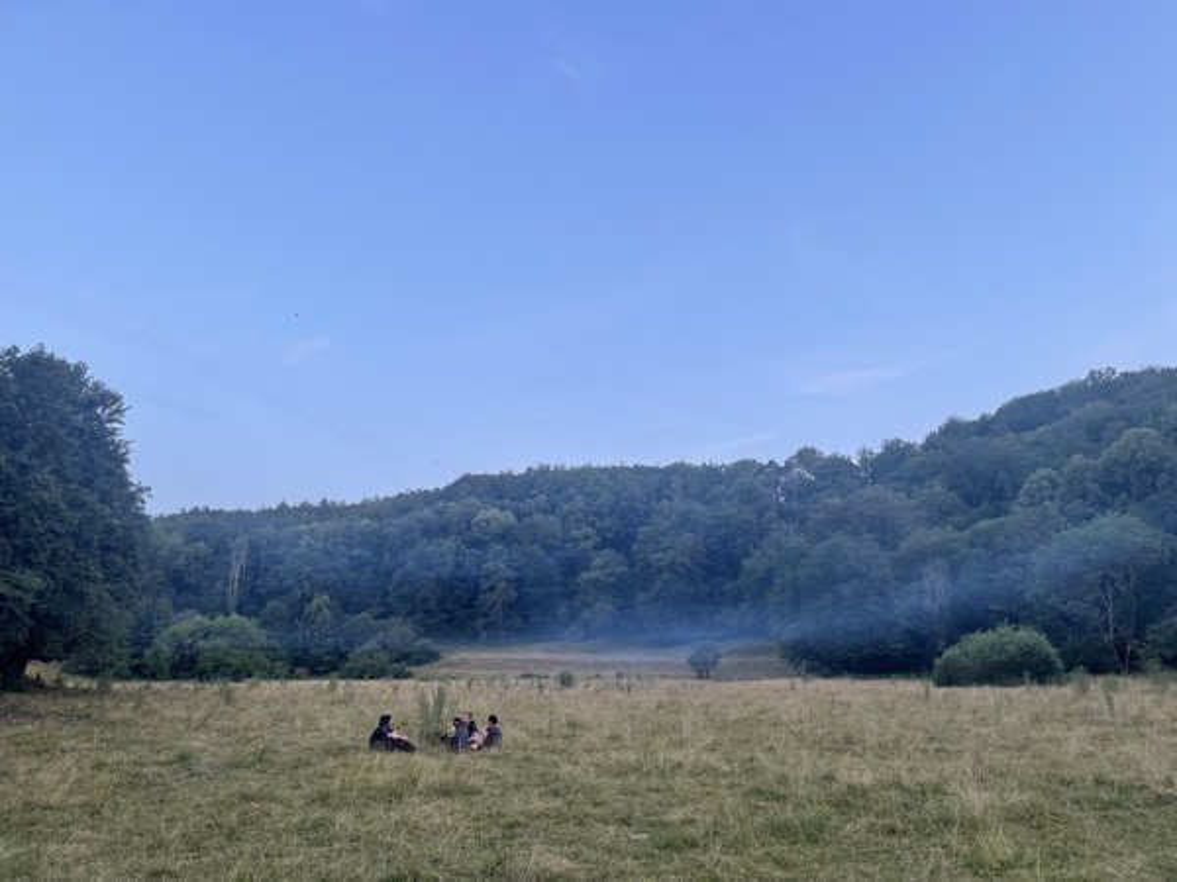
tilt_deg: +13.9
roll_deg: +1.1
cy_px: 441
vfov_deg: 53.1
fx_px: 884
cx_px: 588
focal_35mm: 26
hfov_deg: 67.3
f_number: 1.6
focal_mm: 5.1
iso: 64
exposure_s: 1/121
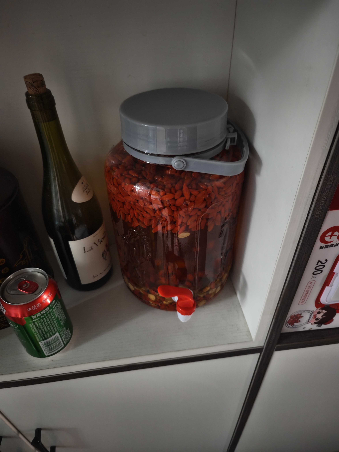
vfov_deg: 73.9
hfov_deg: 58.9
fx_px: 300
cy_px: 226
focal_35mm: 23
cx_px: 170
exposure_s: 1/14.3
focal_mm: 5.5
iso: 2190
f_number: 1.75
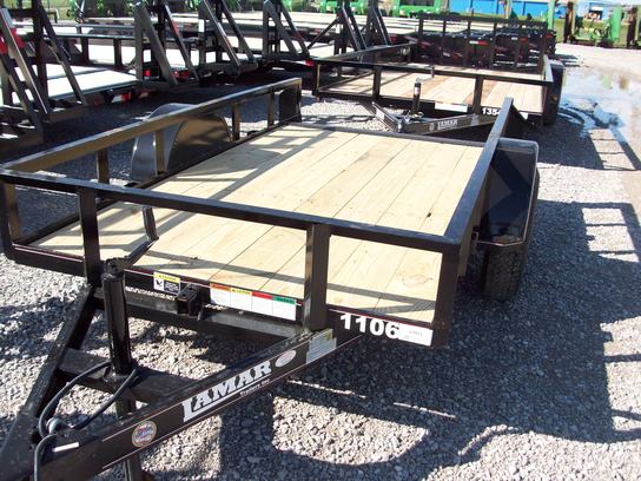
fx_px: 630
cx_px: 320
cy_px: 240
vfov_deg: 41.8
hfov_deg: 54.0
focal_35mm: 34
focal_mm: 5.7
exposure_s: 1/594
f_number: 2.8
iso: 64
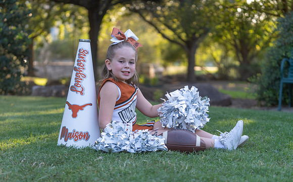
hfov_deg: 24.8
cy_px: 107
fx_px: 666
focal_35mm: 84
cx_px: 128
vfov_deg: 15.6
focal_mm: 70
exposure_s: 1/320
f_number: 2.8
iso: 200
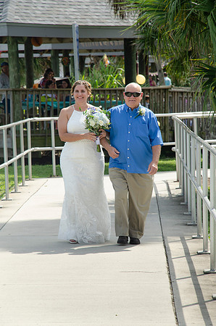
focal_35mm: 202
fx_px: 1831
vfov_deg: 10.2
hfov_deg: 6.8
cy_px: 163
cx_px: 108
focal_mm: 135
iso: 100
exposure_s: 1/250
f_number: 9
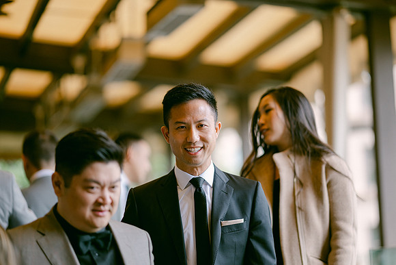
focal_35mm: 107
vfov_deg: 12.8
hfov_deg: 19.0
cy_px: 132
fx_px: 1180
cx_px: 198
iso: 200
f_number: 1.4
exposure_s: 1/1000
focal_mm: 105
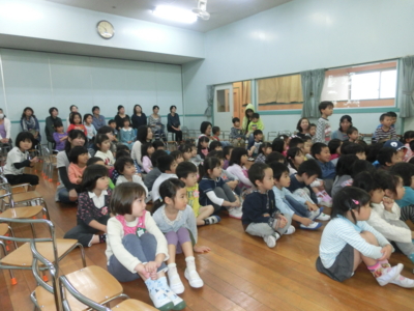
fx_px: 287
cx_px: 207
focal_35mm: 24
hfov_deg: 71.6
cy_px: 156
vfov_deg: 56.8
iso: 400
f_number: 3
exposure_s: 1/80
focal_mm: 4.24
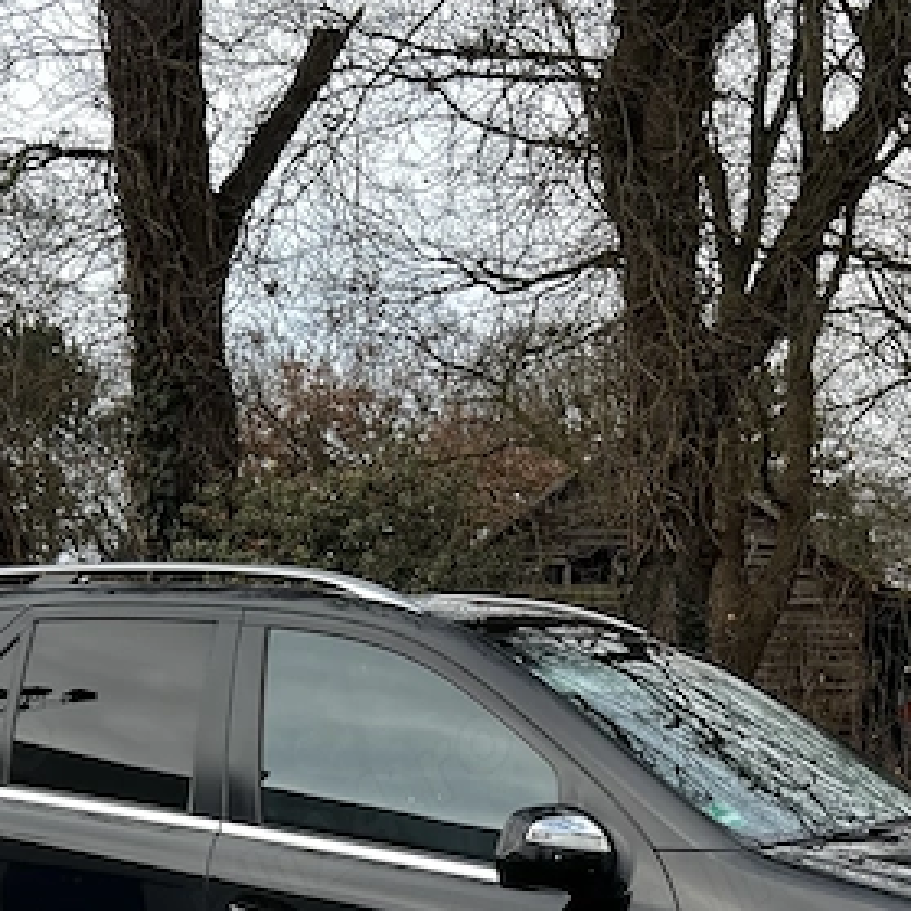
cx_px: 529
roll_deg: +0.2
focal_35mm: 66
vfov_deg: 24.5
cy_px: 976
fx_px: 1965
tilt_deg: -10.4
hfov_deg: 26.1
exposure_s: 1/253
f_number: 1.5
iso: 50
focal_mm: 5.7
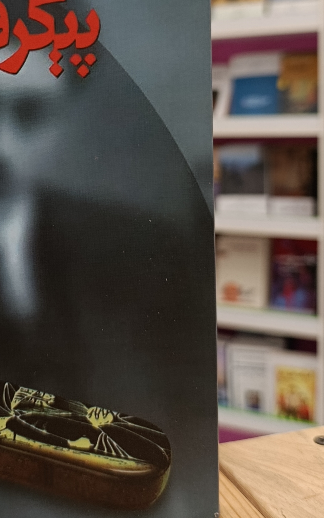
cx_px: 83
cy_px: 144
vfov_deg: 40.9
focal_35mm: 48
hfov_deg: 26.5
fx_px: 678
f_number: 1.65
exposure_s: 1/100
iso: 690
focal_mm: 6.11
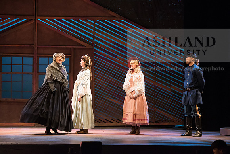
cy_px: 77
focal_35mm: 112
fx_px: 716
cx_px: 115
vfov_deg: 12.2
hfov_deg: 18.3
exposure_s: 1/320
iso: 5000
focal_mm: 112
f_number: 4
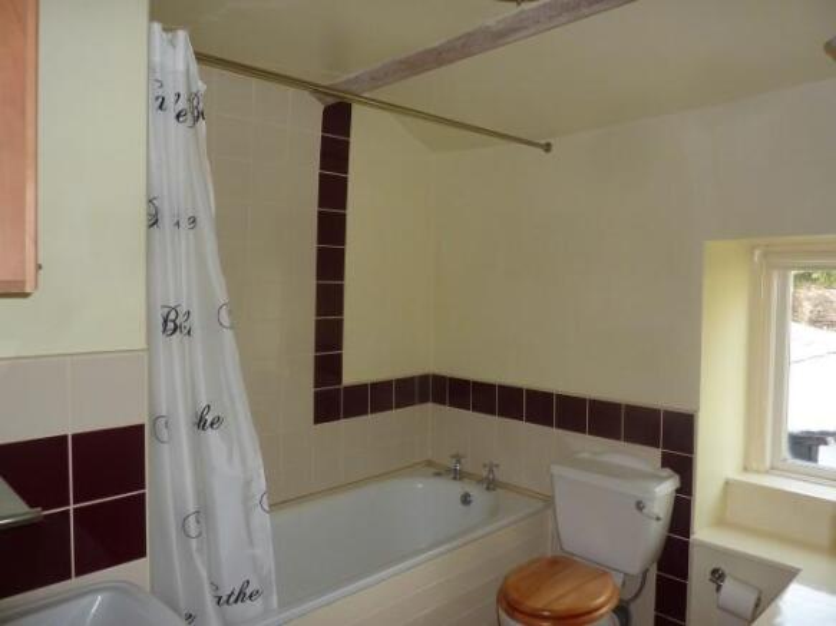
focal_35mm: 25
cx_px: 418
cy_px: 313
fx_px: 604
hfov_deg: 69.4
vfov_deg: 54.9
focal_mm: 4.1
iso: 100
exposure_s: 1/30
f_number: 3.3
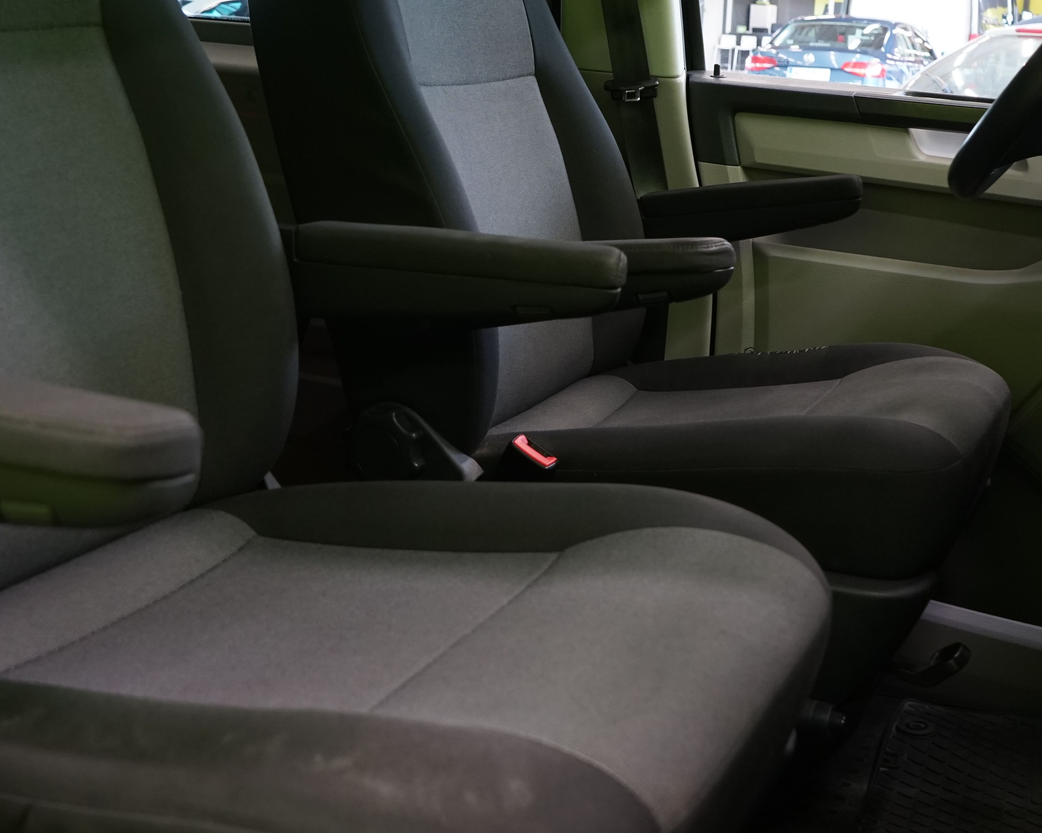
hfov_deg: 38.0
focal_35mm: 49
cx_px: 470
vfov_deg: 30.3
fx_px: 1511
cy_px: 211
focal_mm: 29
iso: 1000
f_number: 5.6
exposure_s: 1/15
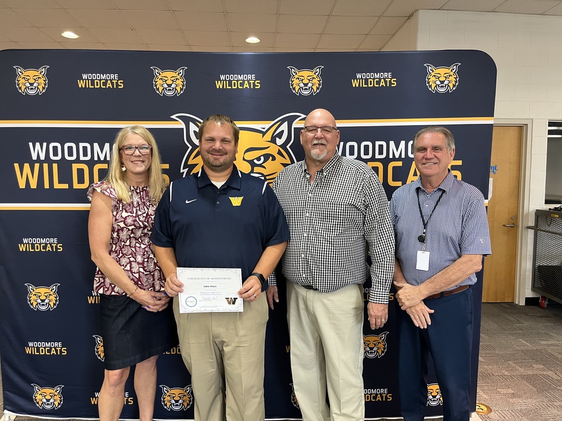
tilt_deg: -4.5
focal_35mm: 26
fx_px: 422
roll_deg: +0.0
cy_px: 210
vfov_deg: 53.1
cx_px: 281
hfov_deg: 67.3
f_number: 1.6
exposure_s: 1/60
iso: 200
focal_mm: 5.1
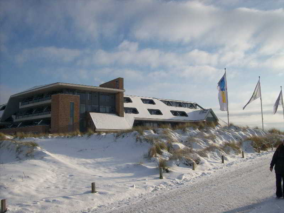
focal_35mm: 36
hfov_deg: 51.4
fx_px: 295
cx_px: 142
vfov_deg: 39.7
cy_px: 106
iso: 80
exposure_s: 1/1136
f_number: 4.8
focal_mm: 6
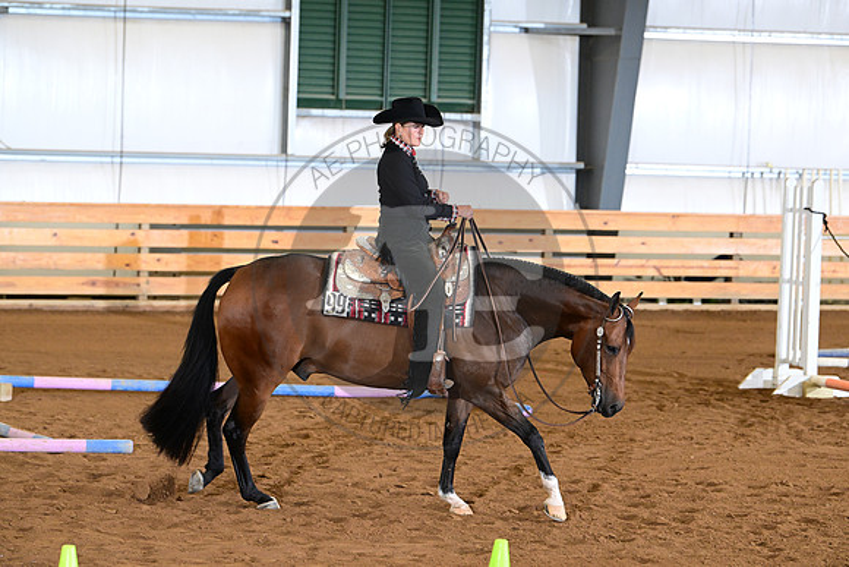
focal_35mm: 150
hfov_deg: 13.7
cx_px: 424
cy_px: 284
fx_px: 3538
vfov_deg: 9.2
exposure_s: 1/200
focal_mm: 150
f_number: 5
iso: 2500
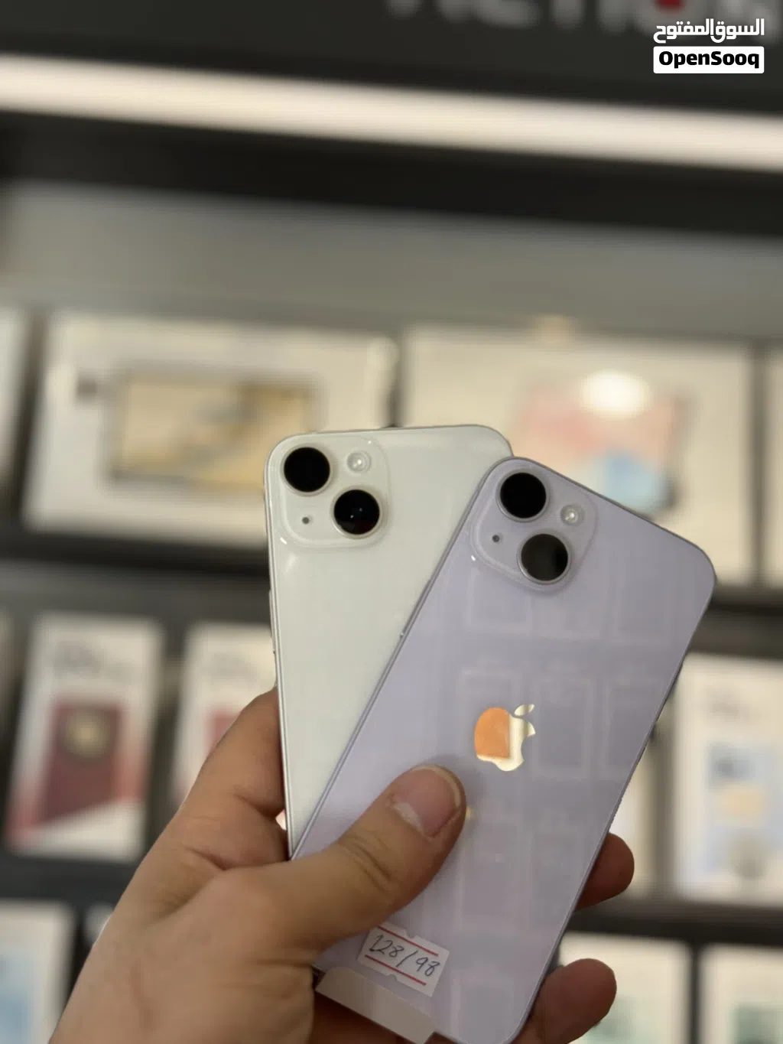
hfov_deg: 30.3
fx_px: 1447
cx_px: 392
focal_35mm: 48
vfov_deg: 39.7
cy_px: 522
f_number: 1.78
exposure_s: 1/980
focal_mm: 6.76
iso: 64
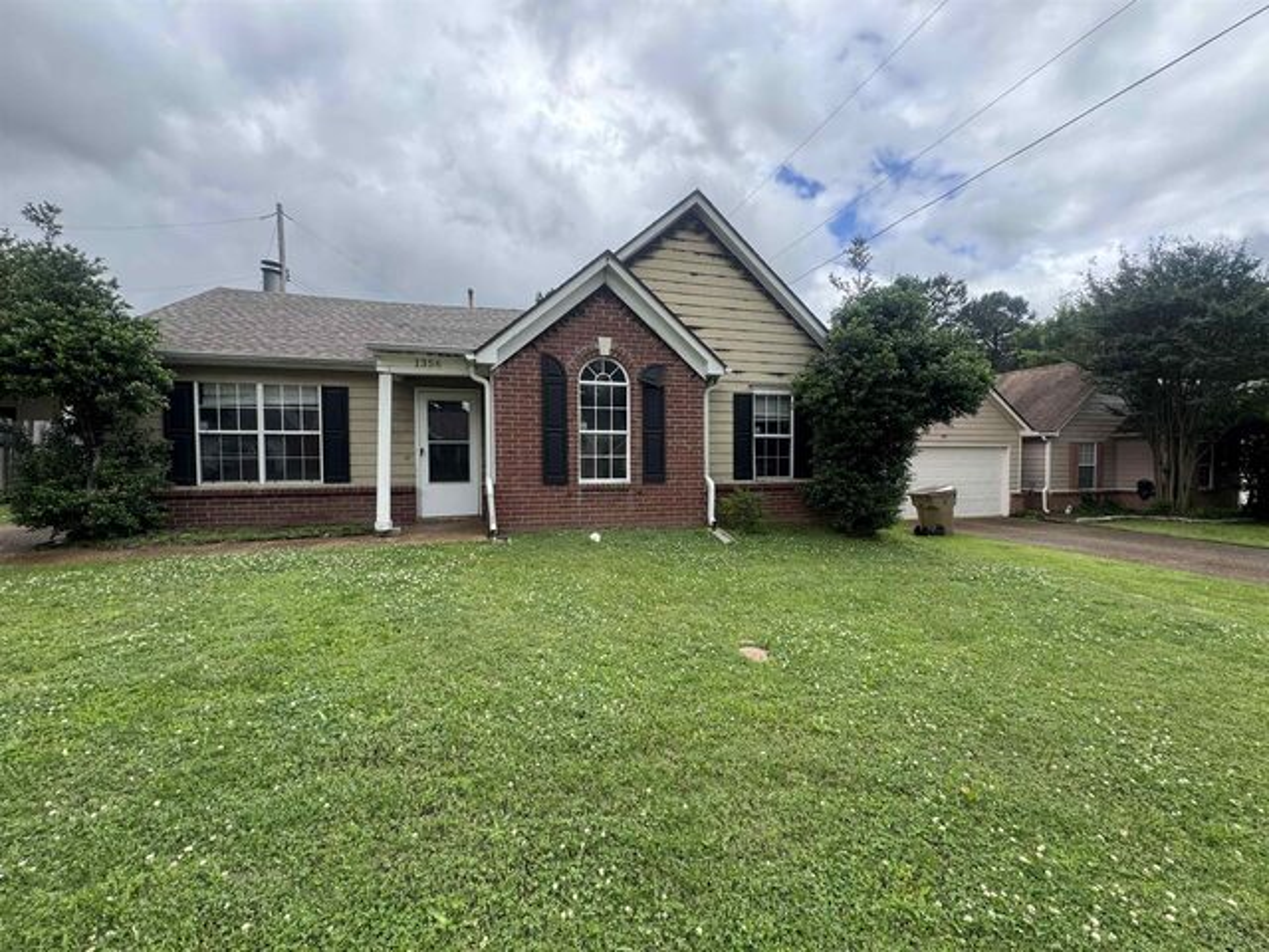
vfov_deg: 85.7
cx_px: 634
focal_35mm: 14
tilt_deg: -2.3
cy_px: 476
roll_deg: +0.6
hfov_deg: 102.1
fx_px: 513
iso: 40
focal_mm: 2.22
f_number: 2.2
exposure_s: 1/371
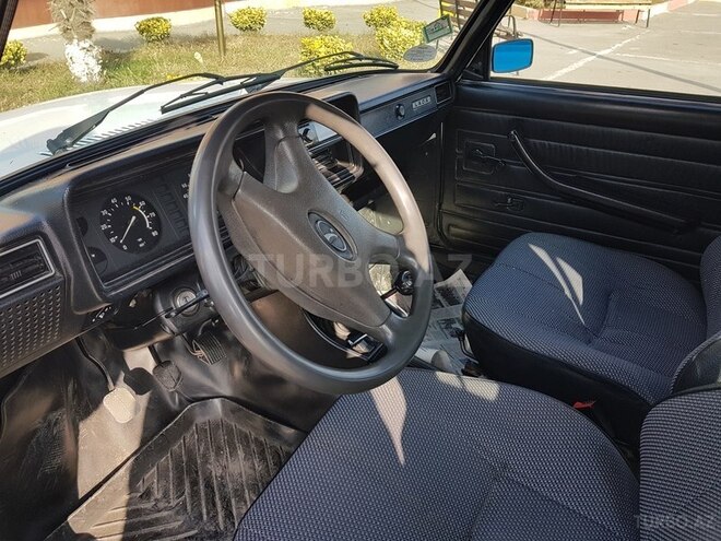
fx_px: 542
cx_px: 360
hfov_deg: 67.3
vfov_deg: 53.1
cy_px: 270
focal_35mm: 26
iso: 40
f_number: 1.7
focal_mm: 4.2
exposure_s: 1/512
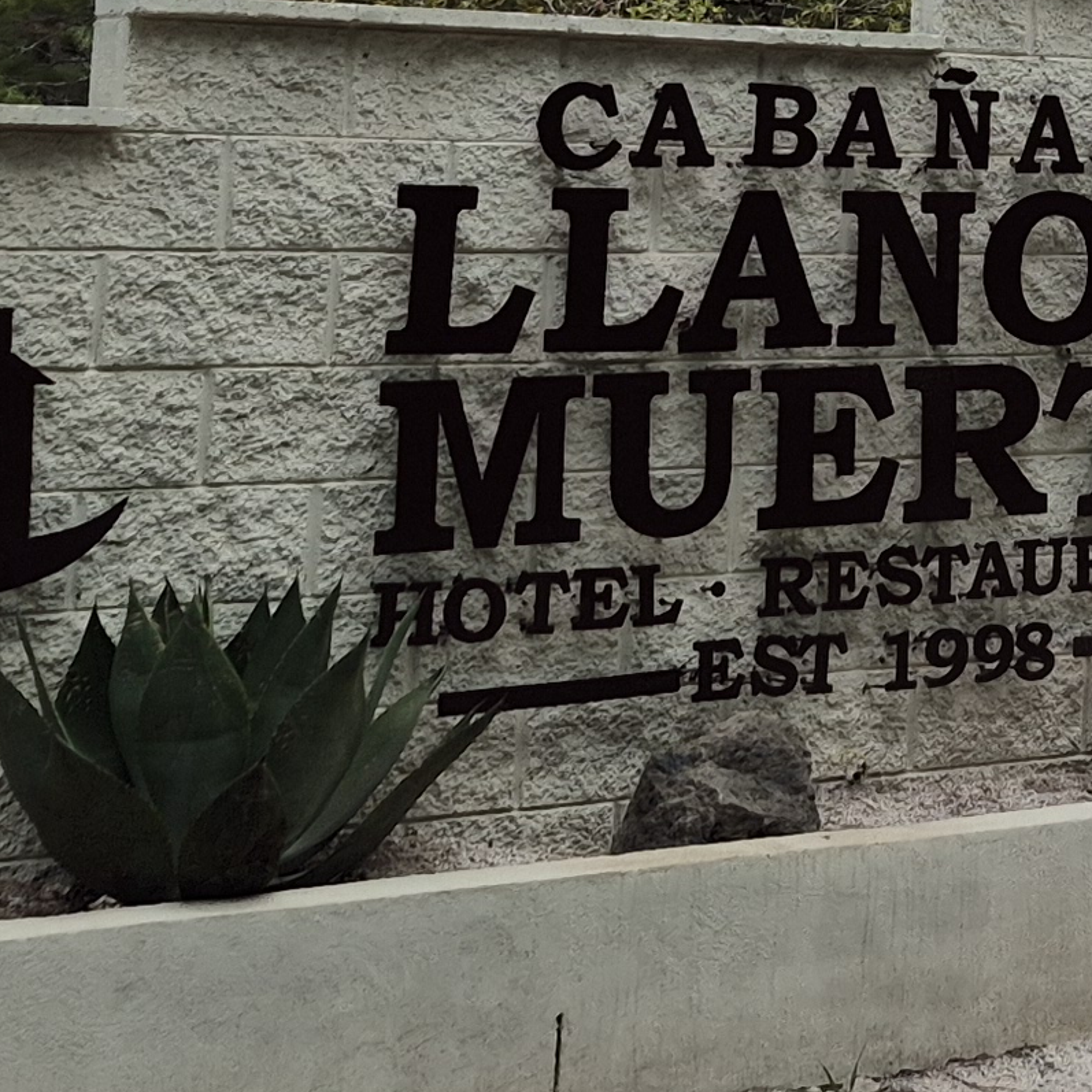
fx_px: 3640
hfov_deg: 15.5
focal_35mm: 102
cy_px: -212
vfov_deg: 16.4
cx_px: 1700
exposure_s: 1/1476
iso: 25
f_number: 1.8
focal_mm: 5.4
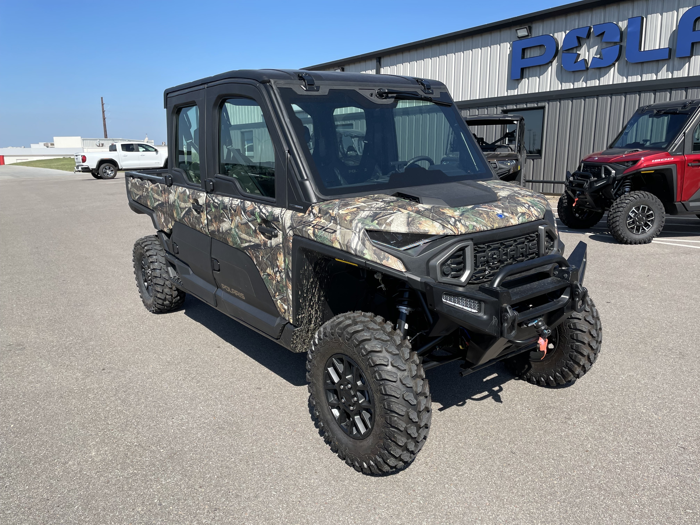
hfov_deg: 67.3
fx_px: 526
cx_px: 350
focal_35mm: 26
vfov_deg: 53.1
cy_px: 262
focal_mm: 4.2
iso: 50
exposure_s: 1/3401
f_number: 1.6
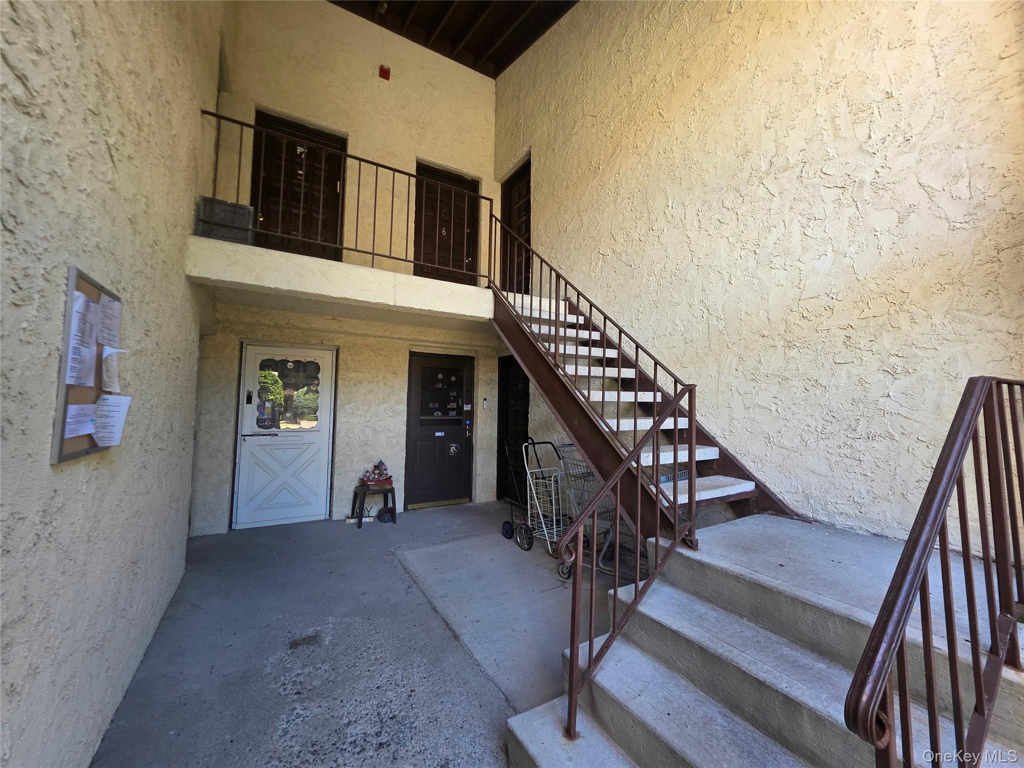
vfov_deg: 89.9
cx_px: 512
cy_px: 384
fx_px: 385
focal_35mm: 13
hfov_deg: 106.2
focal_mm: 2.2
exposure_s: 1/120
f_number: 1.9
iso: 80
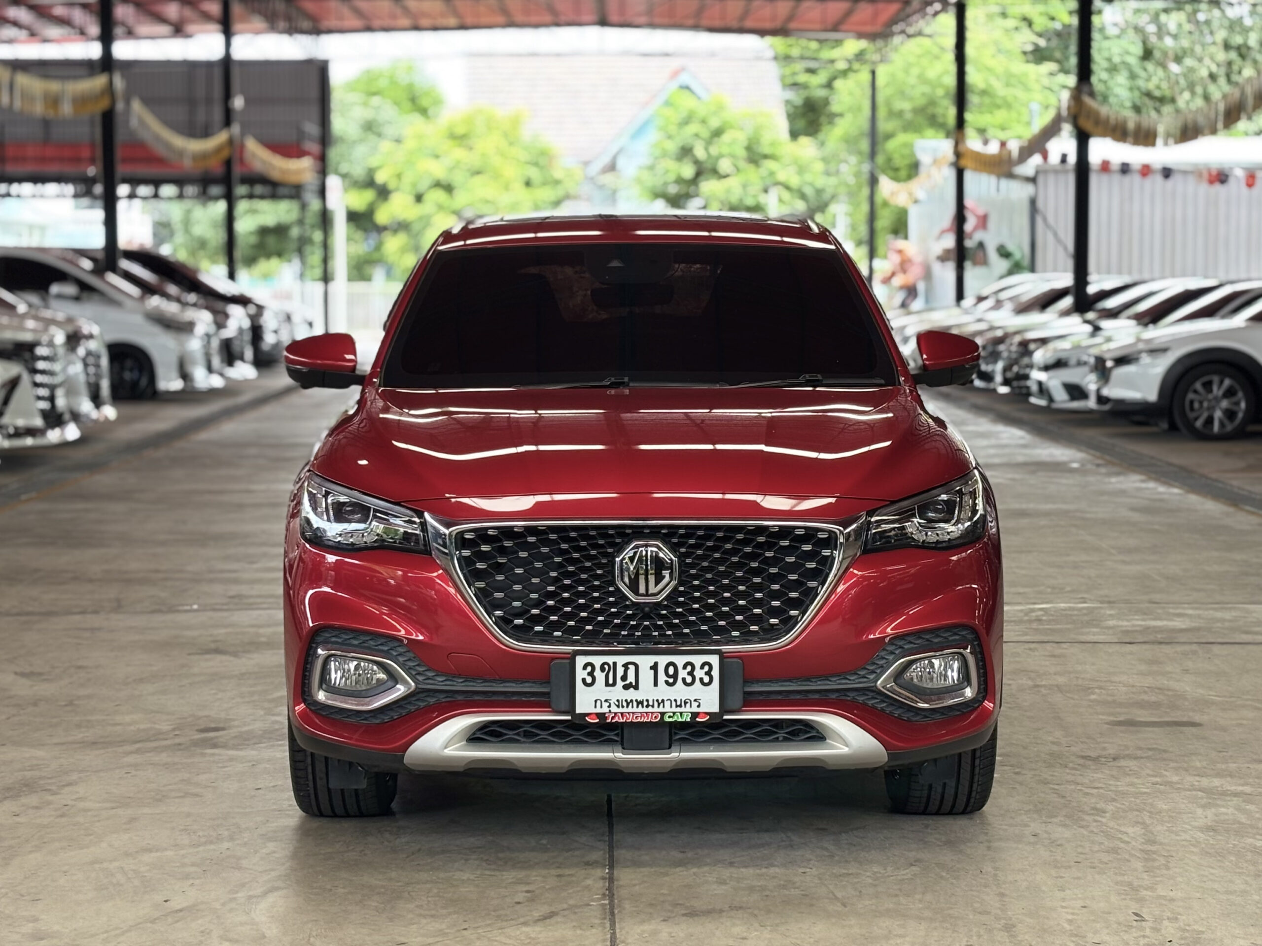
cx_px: 631
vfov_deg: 28.0
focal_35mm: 52
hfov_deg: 36.8
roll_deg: +0.4
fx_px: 1896
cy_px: 473
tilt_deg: -3.8
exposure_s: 1/88
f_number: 1.6
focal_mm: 5.96
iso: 50
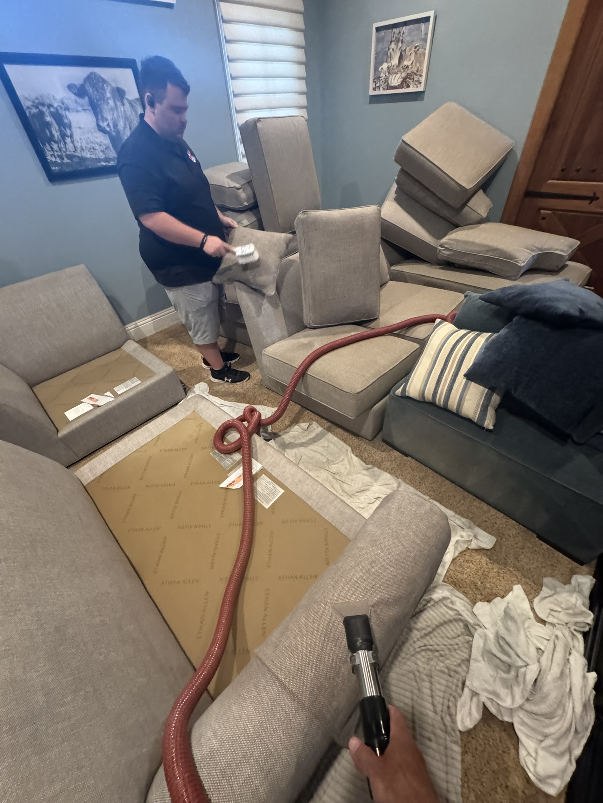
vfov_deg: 102.1
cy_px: 402
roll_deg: +4.7
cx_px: 302
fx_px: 325
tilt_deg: -41.4
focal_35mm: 14
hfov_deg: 85.7
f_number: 2.2
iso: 1250
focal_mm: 2.22
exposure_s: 1/60
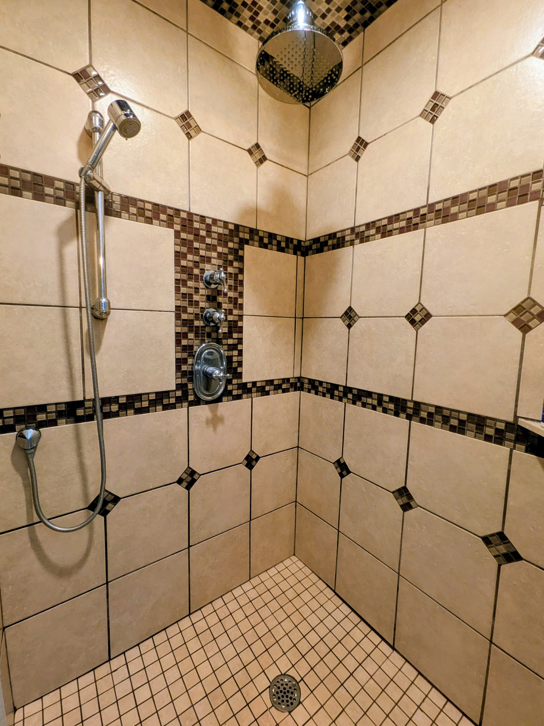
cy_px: 356
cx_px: 276
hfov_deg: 81.7
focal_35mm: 15
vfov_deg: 98.2
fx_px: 314
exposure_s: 1/24
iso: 193
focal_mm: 1.85
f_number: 2.2
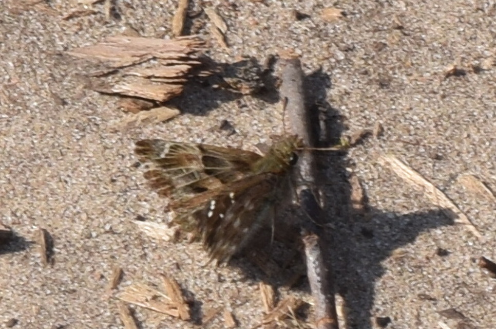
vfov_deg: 6.5
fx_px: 2888
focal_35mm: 210
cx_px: 248
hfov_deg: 9.8
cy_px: 164
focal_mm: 140
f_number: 13
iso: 100
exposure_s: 1/160
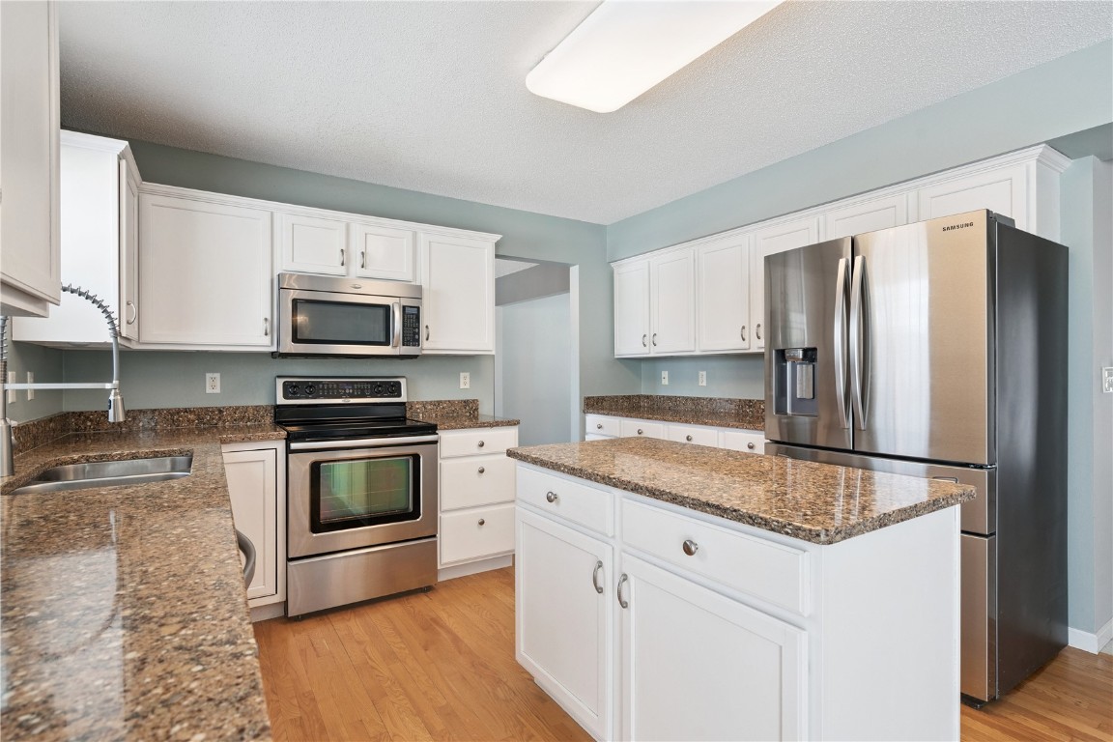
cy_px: 371
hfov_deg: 93.3
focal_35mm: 17
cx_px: 556
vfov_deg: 70.4
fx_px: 526
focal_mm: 17
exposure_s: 1/60
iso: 400
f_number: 8
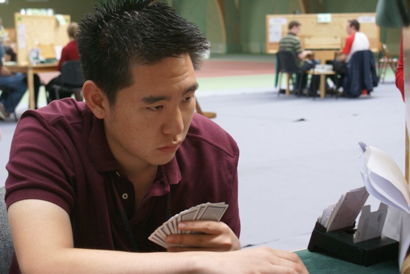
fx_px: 769
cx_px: 205
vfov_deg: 20.2
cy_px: 137
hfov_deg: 29.8
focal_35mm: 68
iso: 400
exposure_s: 1/40
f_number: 5.6
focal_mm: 45
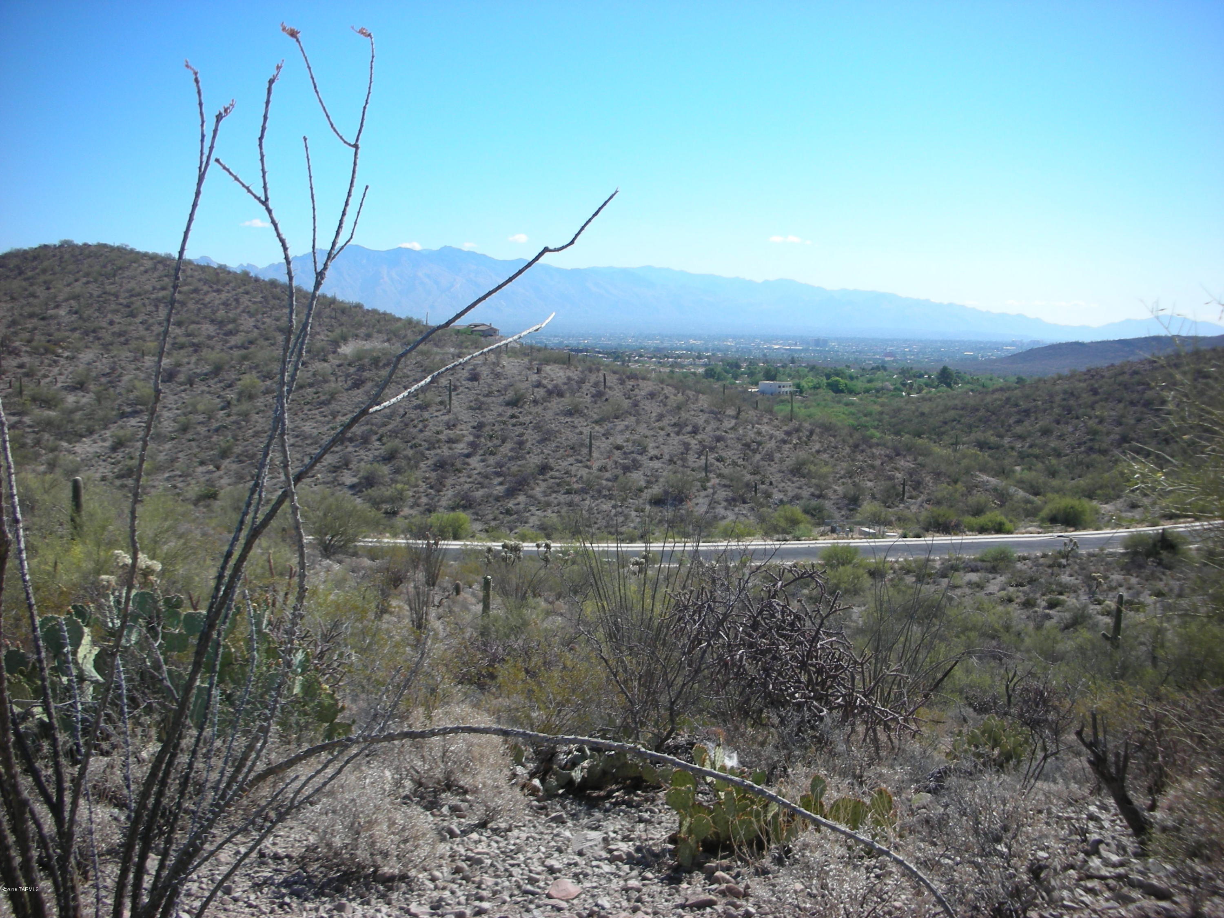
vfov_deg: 40.7
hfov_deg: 52.6
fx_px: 1238
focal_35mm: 35
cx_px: 612
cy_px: 459
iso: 50
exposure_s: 1/89.2
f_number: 8.5
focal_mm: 5.8
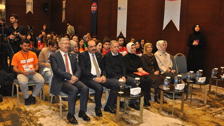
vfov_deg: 31.2
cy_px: 53
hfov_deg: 52.8
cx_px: 112
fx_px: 226
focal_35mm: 38
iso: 800
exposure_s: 1/60
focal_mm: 24
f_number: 3.8
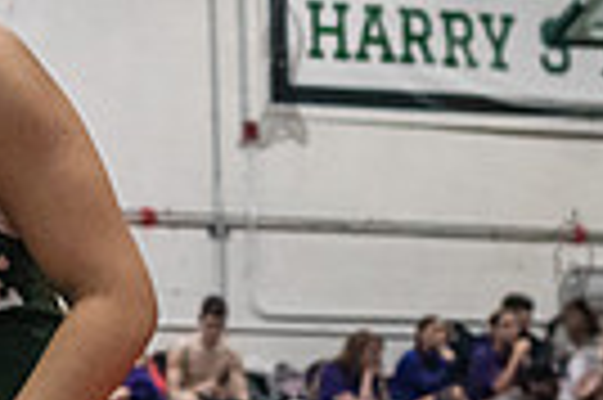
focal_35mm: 171
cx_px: -169
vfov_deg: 8.0
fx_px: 2861
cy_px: 310
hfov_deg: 11.7
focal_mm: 35
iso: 8000
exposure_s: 1/400
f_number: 4
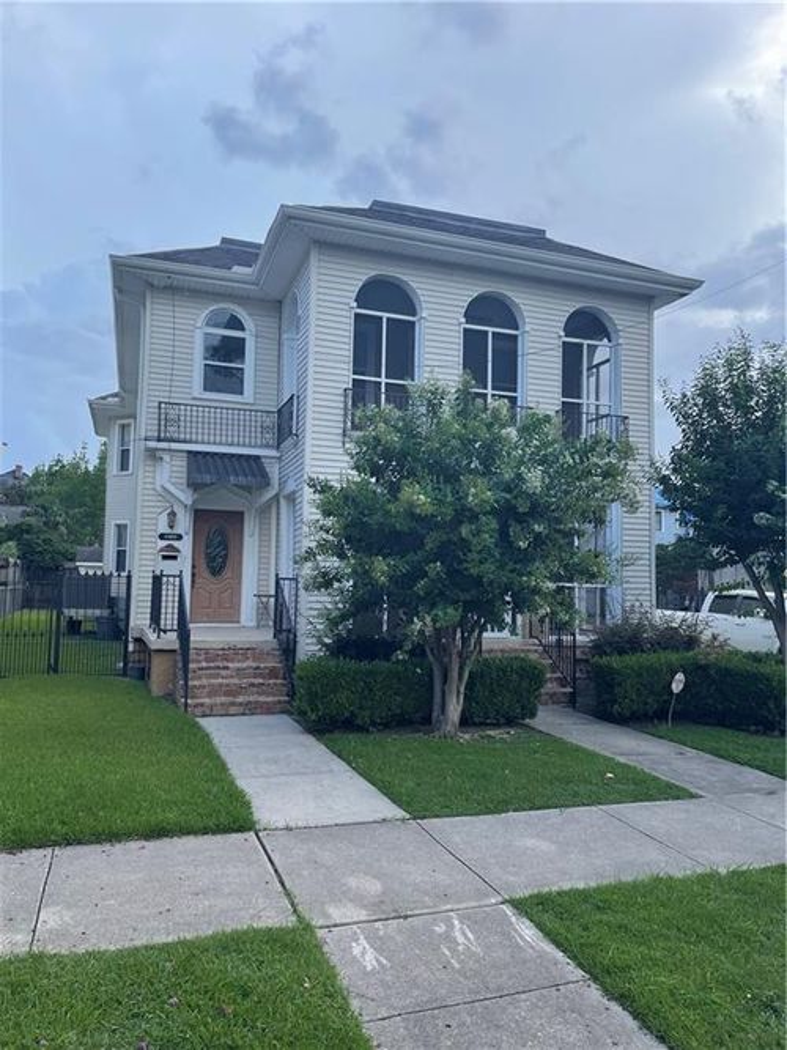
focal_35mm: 26
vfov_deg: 67.3
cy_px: 525
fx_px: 788
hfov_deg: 53.0
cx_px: 394
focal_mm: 5.1
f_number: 1.6
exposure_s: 1/1130
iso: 32
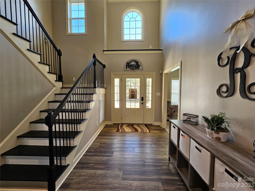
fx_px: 96
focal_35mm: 13
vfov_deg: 89.9
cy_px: 96
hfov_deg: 106.2
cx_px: 128
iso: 160
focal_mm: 2.2
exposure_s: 1/60
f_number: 2.2
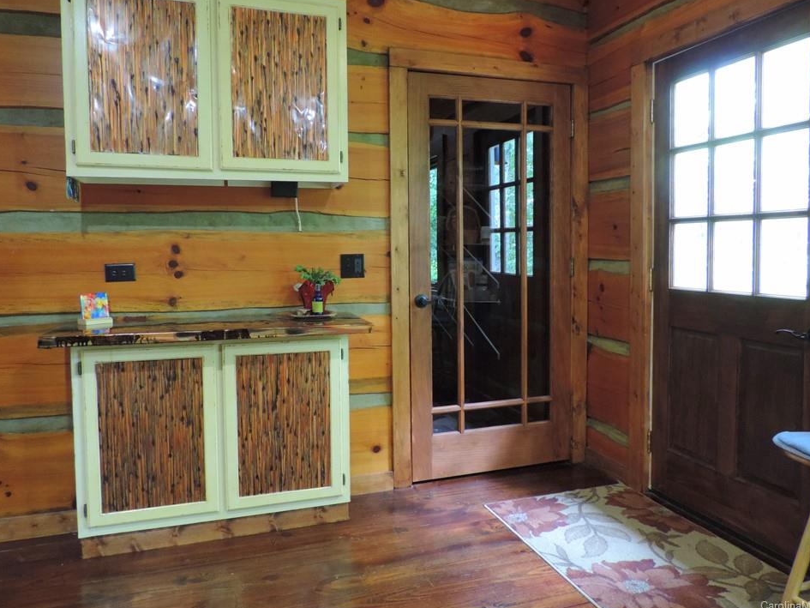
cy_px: 285
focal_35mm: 26
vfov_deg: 53.0
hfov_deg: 67.3
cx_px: 420
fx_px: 608
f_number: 3
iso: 450
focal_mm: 4.3
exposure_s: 1/8
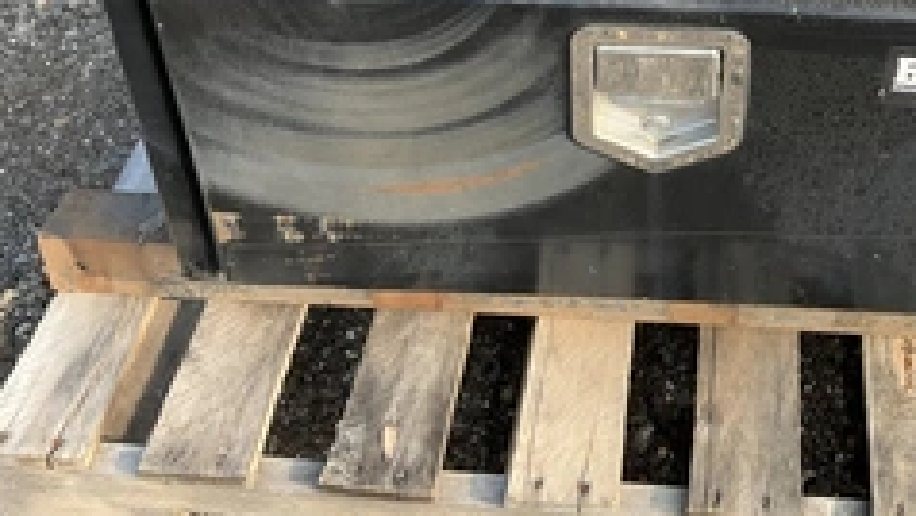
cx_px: 677
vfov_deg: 21.7
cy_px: -15
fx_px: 1288
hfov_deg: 38.2
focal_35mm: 53
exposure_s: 1/342
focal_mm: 3
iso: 25
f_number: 1.8
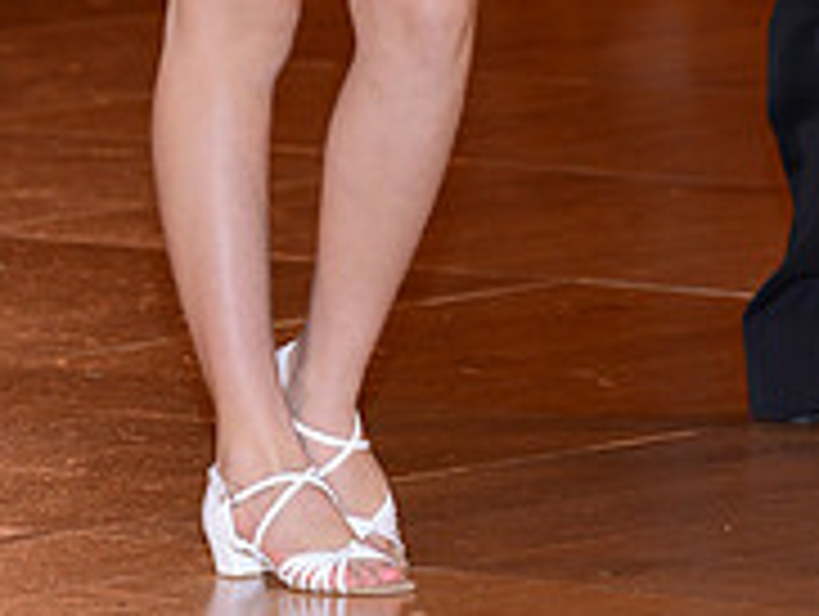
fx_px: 8410
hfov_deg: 5.6
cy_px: -468
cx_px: 641
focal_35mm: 355
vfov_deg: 4.2
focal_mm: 116
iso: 1600
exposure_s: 1/200
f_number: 5
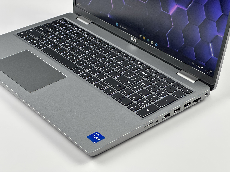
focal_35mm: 77
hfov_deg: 25.3
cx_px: 115
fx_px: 512
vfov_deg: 19.1
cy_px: 86
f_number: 2.8
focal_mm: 9
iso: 250
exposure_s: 1/100
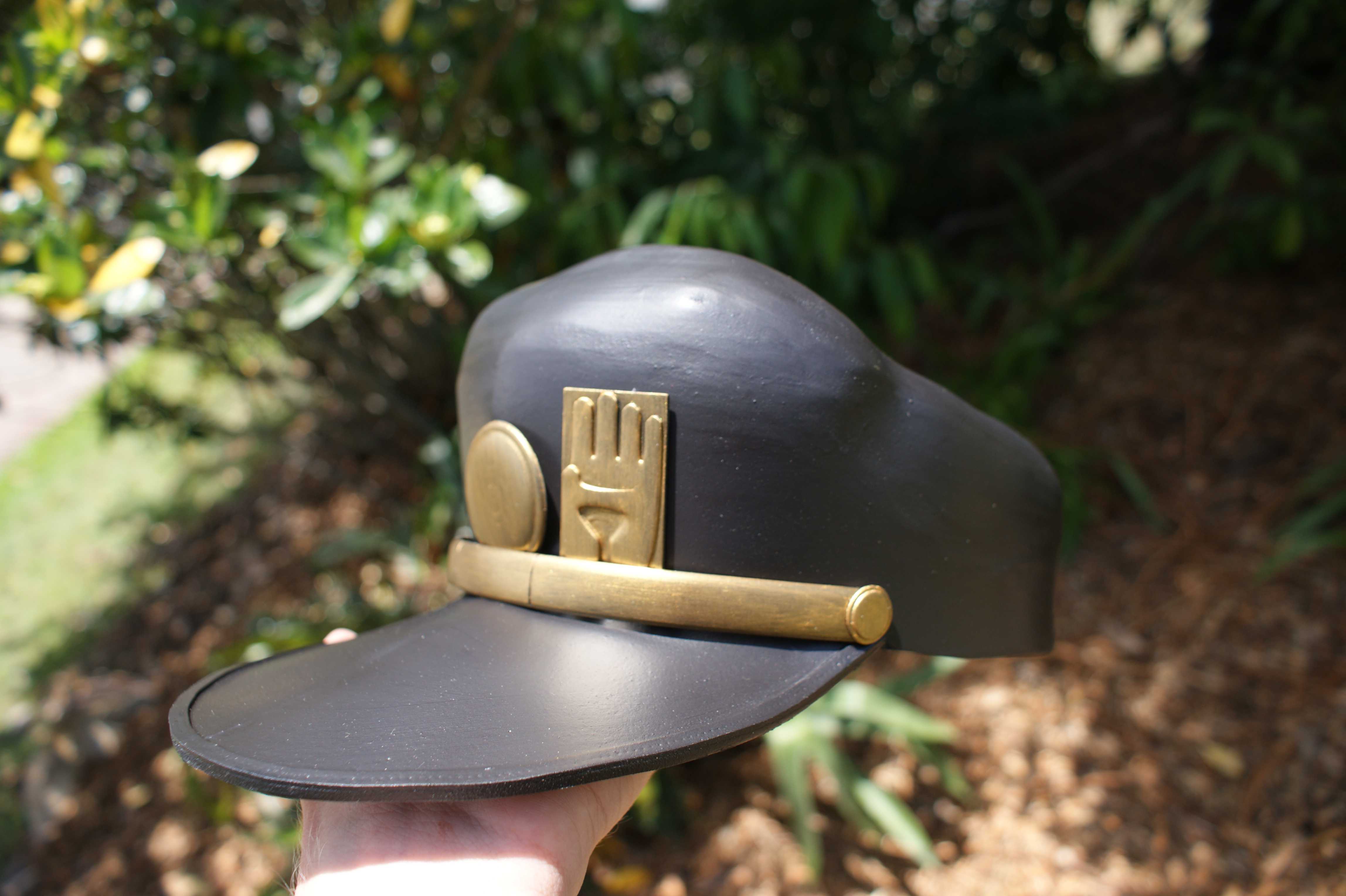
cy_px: 448
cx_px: 673
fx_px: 1009
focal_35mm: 27
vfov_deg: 47.9
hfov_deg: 67.4
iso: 100
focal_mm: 18
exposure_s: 1/400
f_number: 3.5
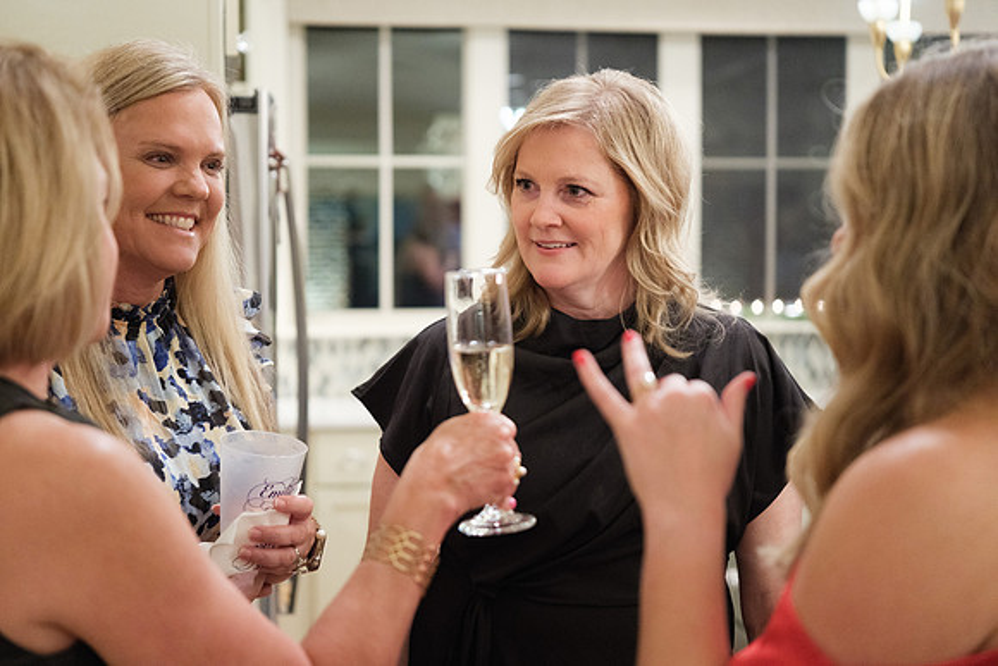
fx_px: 1718
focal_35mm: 62
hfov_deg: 32.4
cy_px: 333
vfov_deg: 21.9
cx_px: 499
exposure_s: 1/160
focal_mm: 40
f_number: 1.8
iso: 1600
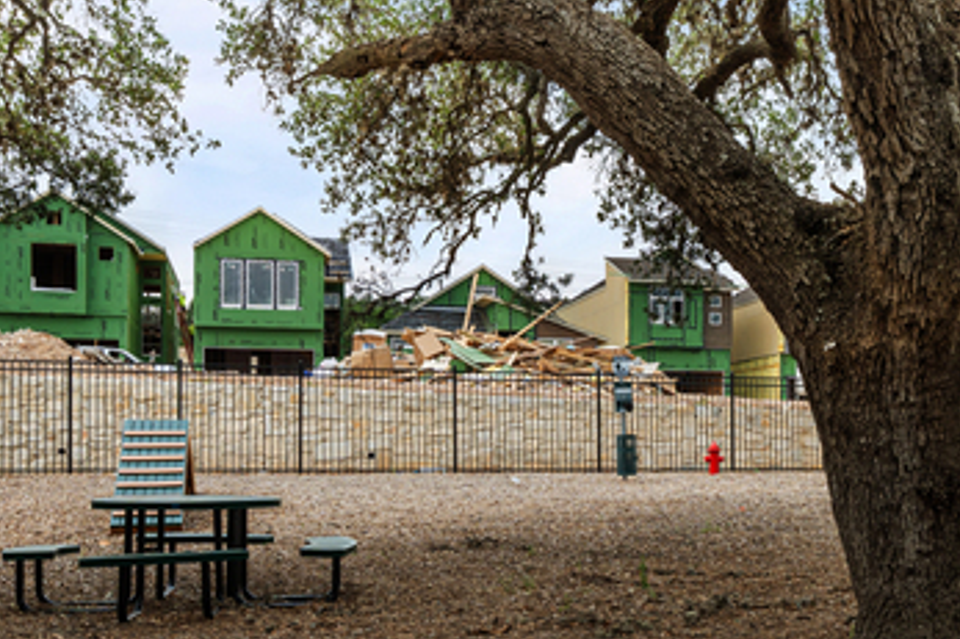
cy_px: 441
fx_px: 1279
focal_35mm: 48
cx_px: 772
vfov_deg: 27.8
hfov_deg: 39.5
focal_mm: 26
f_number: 10
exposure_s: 1/160
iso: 400
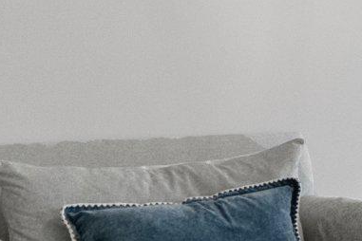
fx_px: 865
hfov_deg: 17.7
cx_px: 696
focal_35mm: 86
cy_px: 101
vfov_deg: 15.9
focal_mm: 16
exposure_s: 1/4
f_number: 6.3
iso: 8000
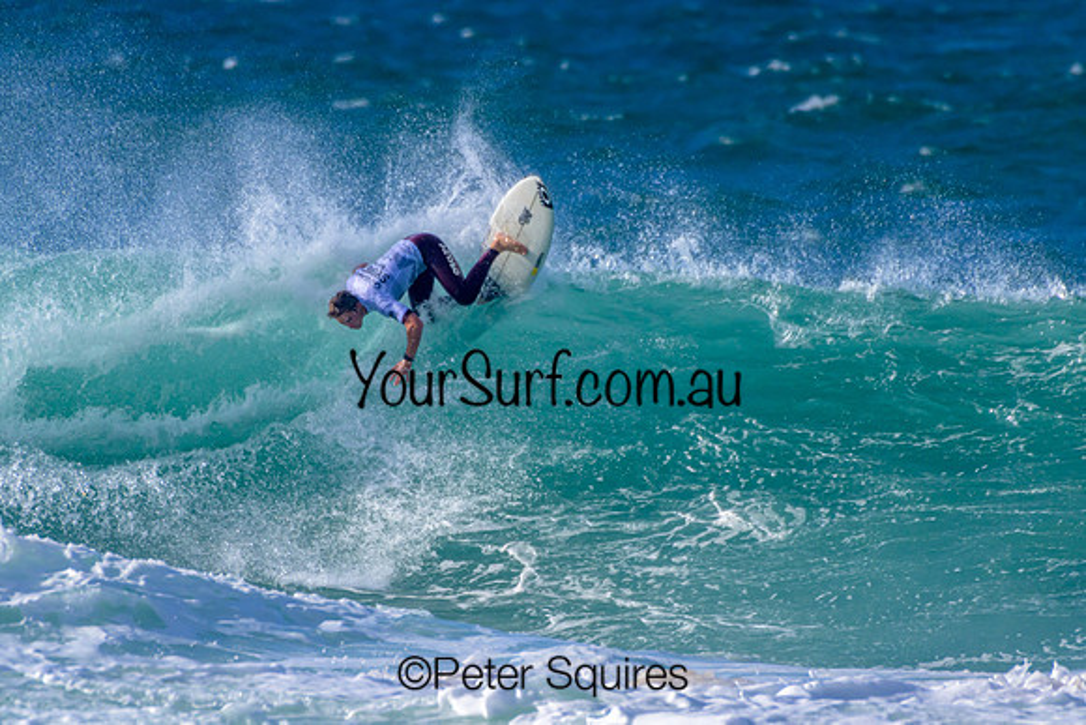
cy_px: 362
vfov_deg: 1.4
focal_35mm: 1000
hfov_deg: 2.1
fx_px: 30172
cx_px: 543
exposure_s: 1/2500
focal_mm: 1000
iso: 900
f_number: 11
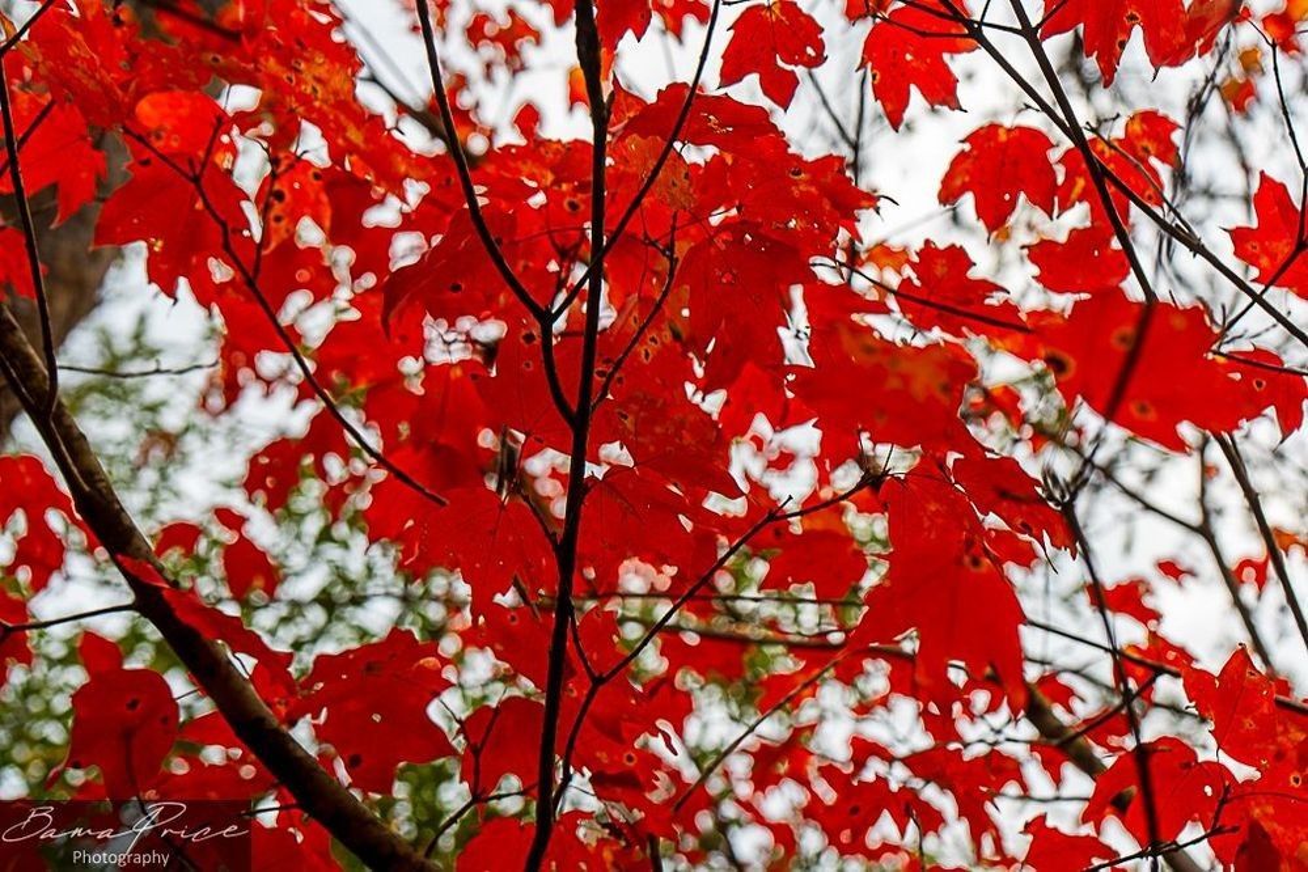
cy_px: 436
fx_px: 1817
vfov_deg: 27.0
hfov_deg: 39.6
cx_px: 654
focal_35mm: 50
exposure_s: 1/50
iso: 200
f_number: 7.1
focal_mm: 50
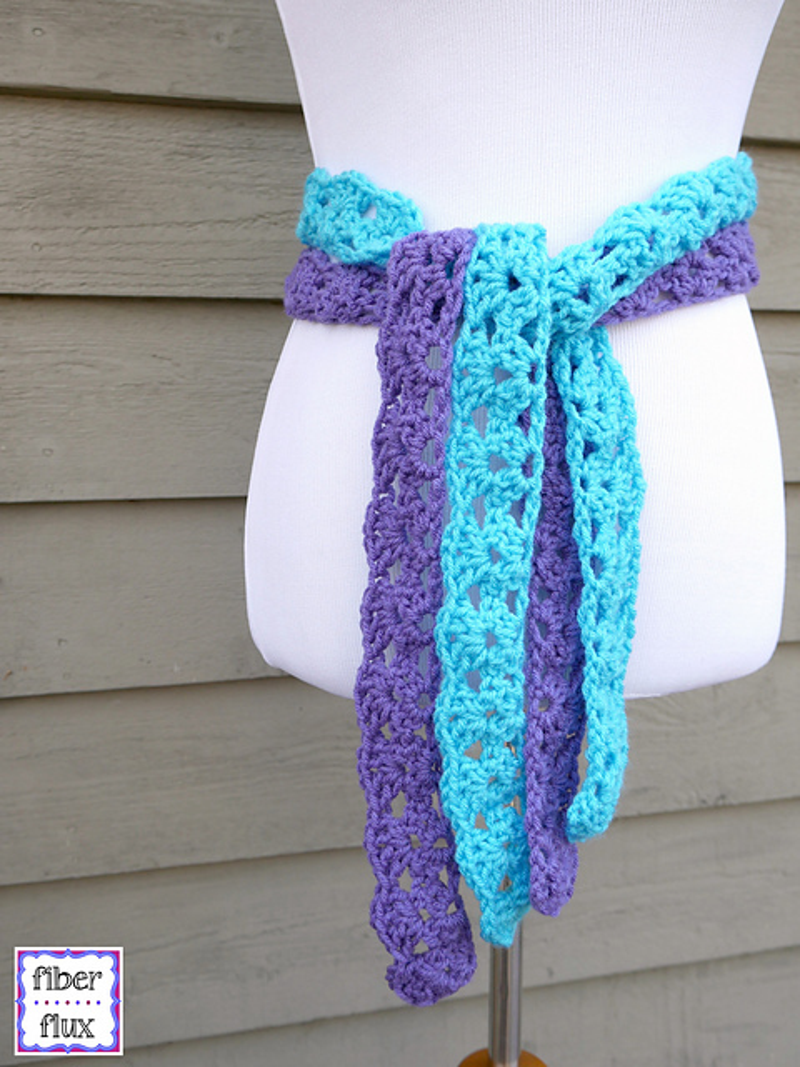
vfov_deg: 54.0
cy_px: 534
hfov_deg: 41.8
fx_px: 1048
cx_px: 400
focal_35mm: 34
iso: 200
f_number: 4.5
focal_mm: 17
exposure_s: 1/160
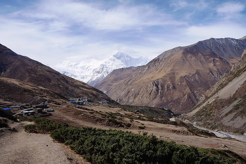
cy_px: 82
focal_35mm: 27
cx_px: 123
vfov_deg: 47.9
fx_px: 184
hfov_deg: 67.4
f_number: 16
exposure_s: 1/125
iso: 100
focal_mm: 18
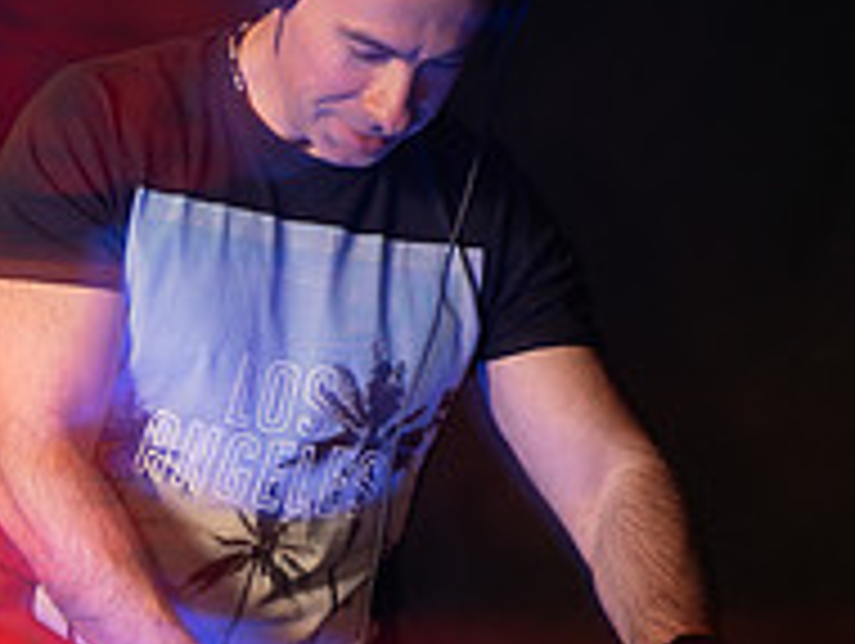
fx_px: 3710
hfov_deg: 12.9
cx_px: -103
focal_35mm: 150
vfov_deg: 9.9
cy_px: 268
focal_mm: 48
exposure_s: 2
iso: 200
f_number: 9
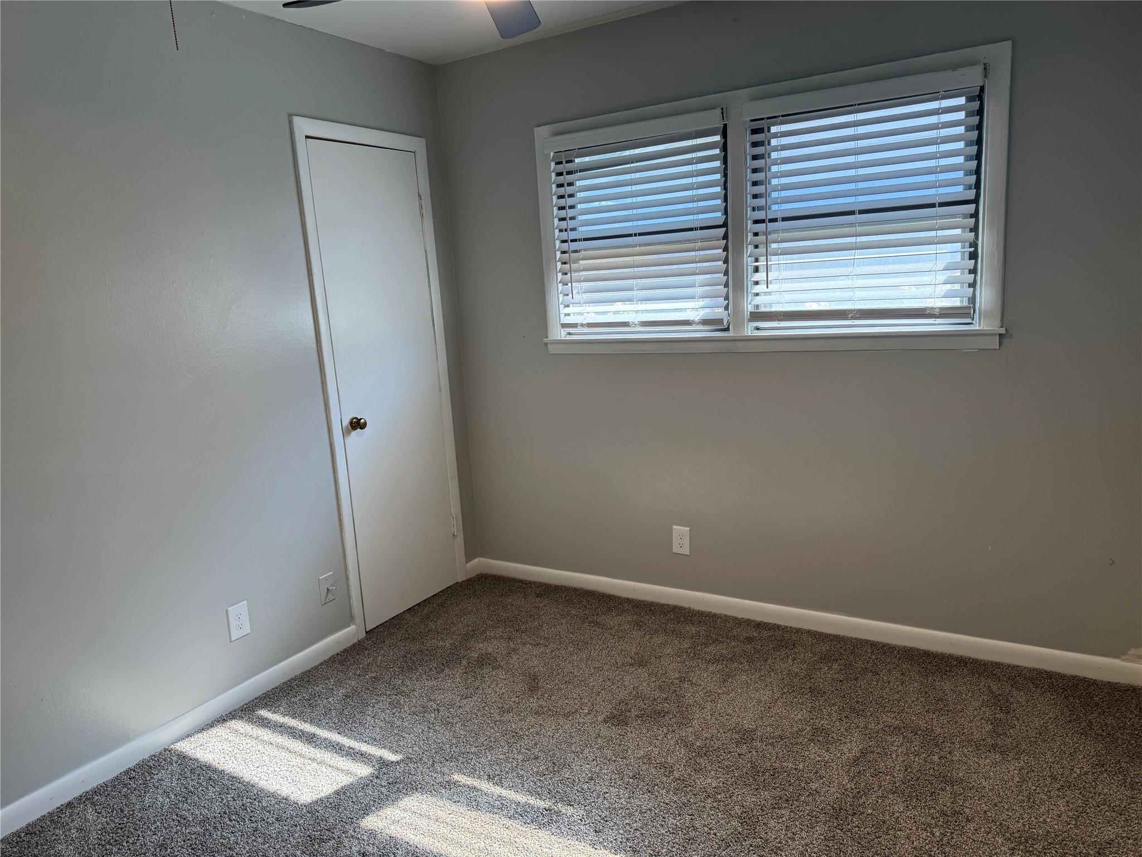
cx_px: 571
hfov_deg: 71.6
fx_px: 792
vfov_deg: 56.8
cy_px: 428
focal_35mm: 24
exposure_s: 1/163
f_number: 1.78
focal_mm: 6.76
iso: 100
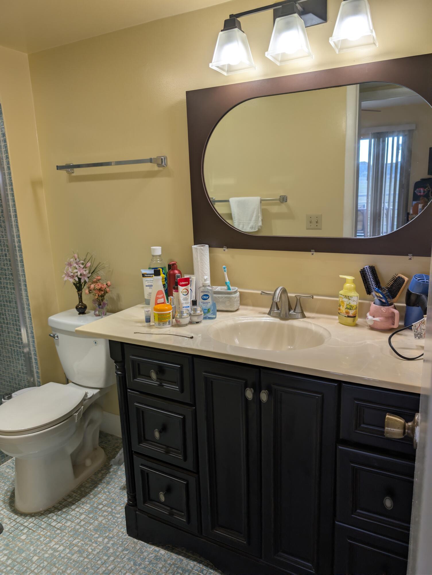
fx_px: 399
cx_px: 216
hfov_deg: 56.9
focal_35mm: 24
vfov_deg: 71.5
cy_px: 288
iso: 34
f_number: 1.68
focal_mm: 6.9
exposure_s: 1/120
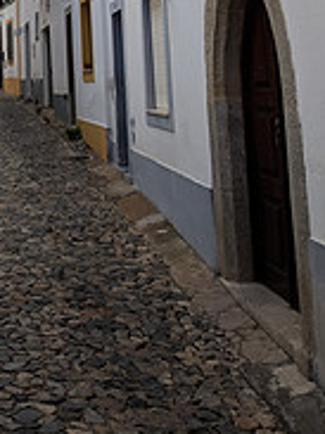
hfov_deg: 21.6
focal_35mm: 64
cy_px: -28
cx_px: -39
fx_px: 802
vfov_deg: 27.9
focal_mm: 4.67
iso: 51
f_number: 2
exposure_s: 1/1825
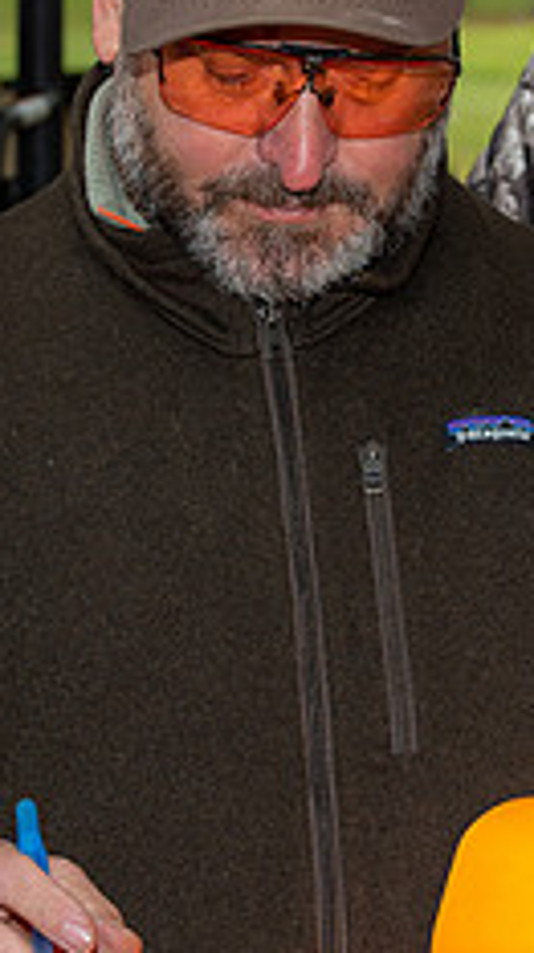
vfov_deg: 11.8
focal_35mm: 182
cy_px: 240
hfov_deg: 6.6
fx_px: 4598
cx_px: 322
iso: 320
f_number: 7.1
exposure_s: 1/250
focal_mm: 70
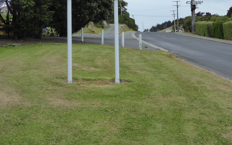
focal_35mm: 57
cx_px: 134
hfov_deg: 35.6
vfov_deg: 22.4
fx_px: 360
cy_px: 25
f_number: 4
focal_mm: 6.3
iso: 160
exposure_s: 1/640
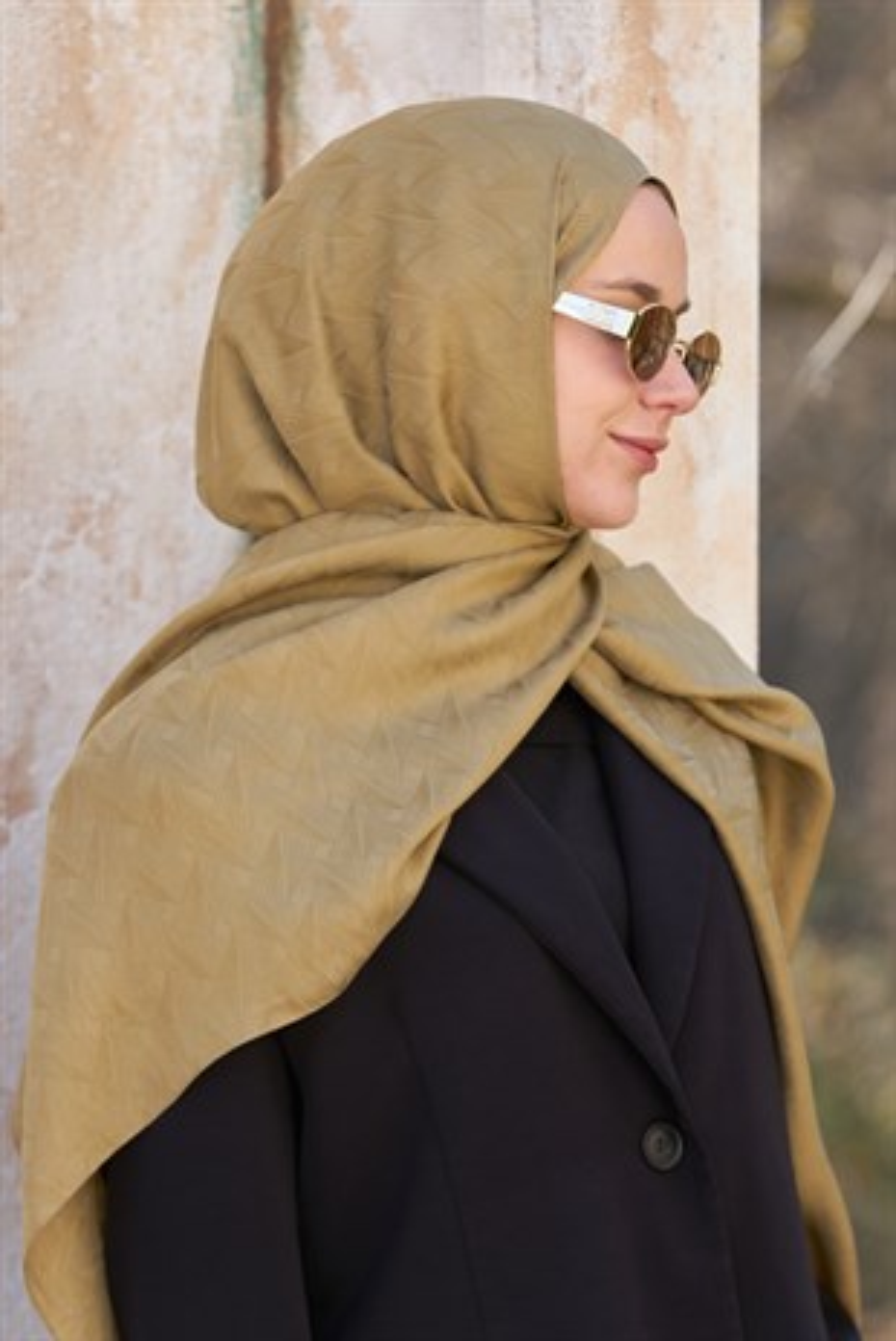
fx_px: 5032
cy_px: 670
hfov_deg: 10.2
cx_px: 448
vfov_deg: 15.2
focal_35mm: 135
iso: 200
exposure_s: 1/250
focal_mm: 135
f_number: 4.5
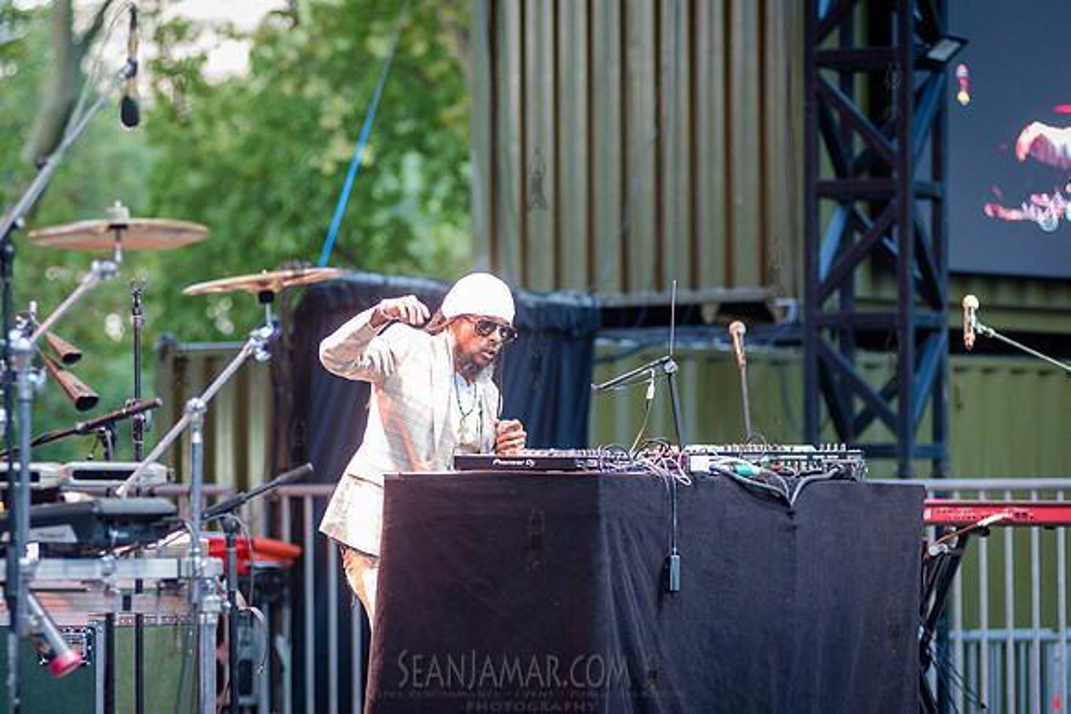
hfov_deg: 12.1
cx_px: 405
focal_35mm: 170
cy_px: 373
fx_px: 5056
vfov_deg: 8.1
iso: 2000
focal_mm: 135
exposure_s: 1/250
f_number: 3.2
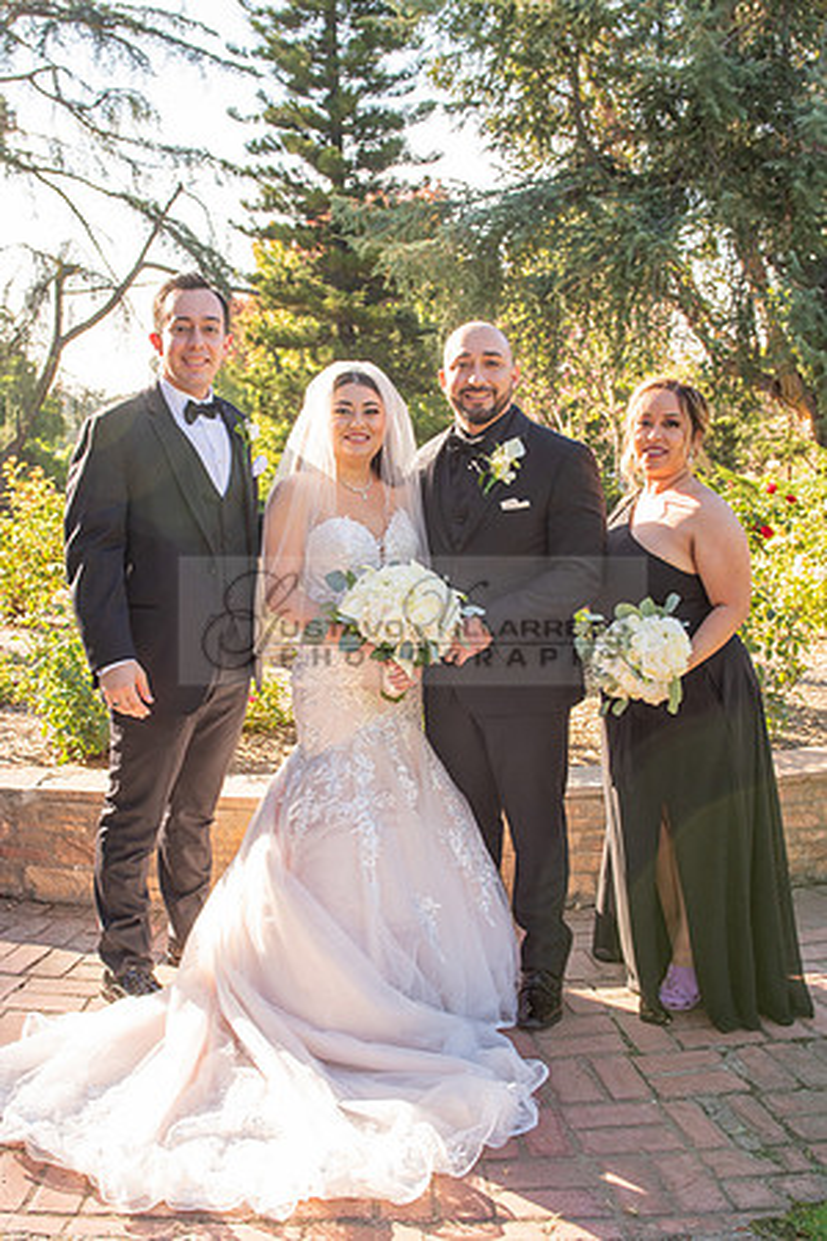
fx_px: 1498
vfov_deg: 45.0
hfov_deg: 30.8
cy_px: 620
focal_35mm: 43
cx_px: 362
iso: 200
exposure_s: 1/250
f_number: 5.6
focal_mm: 29
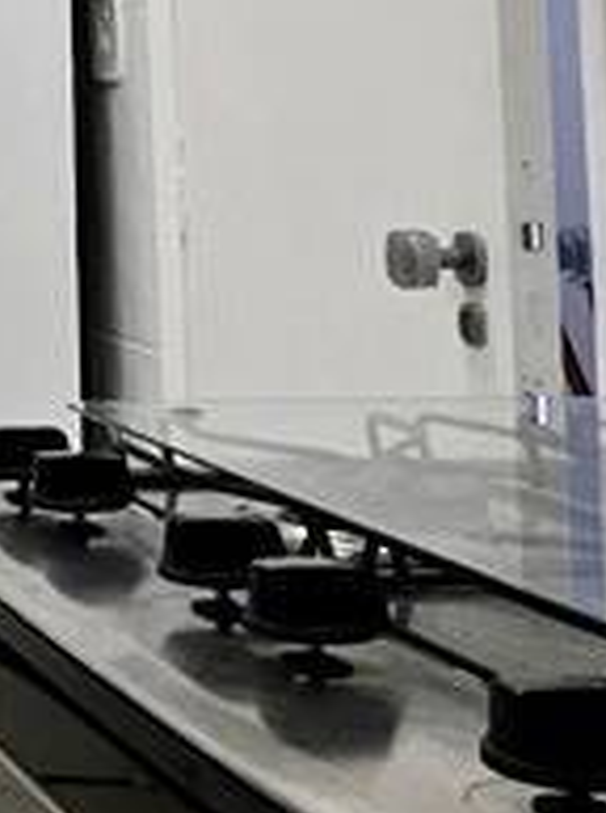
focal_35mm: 72
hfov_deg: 14.0
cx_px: -858
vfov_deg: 26.2
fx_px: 1686
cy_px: 78
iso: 160
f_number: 2.2
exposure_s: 1/60
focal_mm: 1.7
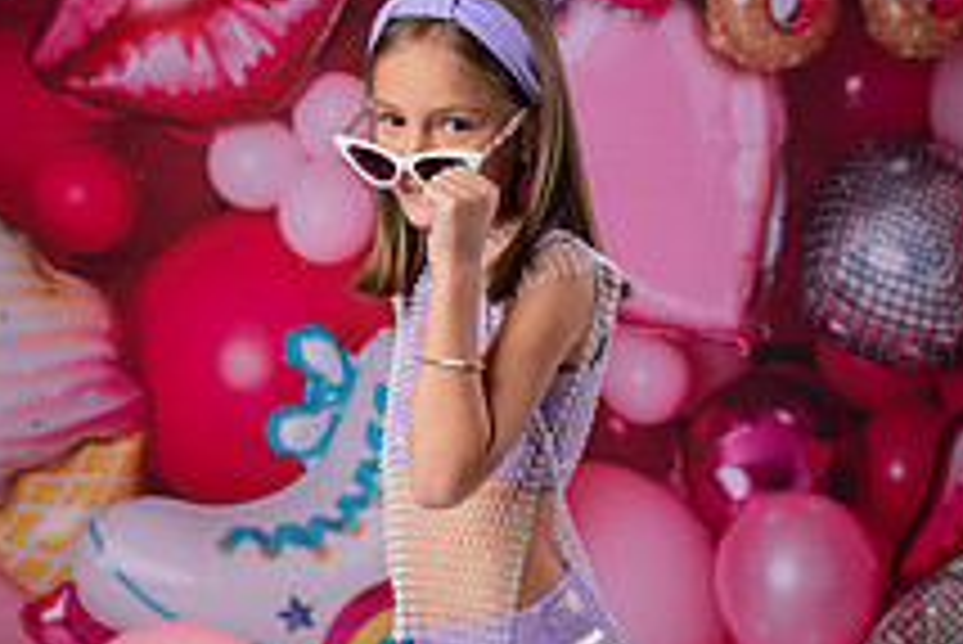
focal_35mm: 84
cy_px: 545
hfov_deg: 24.2
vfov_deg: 16.1
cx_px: 477
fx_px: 2248
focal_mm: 40
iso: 50
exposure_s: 1/200
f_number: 3.2
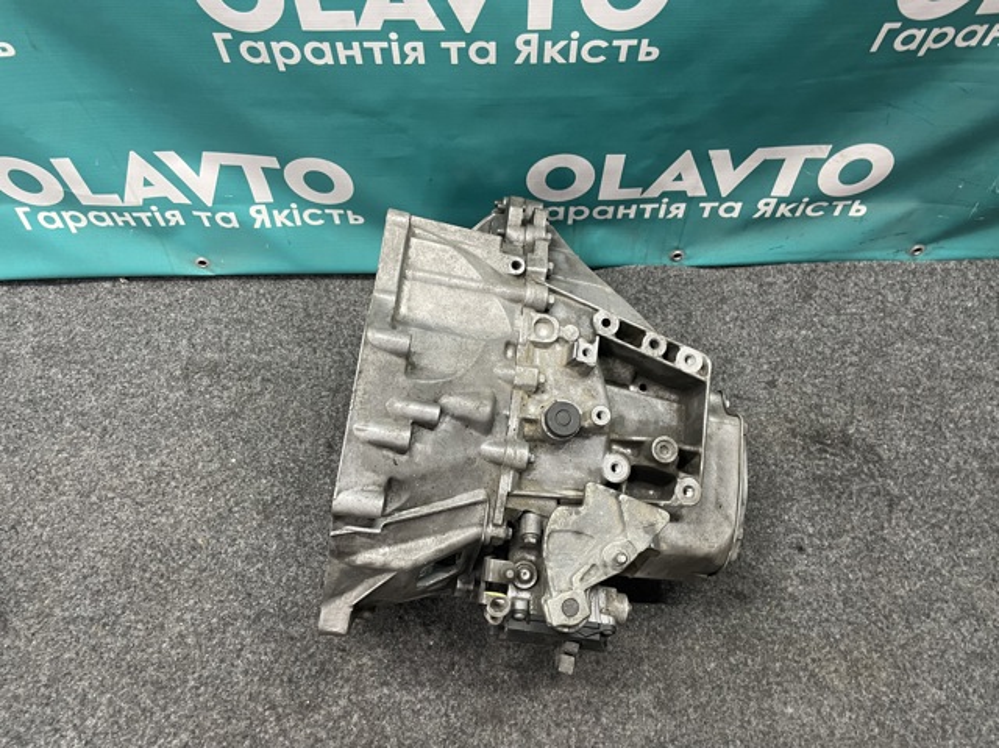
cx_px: 500
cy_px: 374
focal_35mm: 26
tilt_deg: -60.6
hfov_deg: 67.3
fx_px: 750
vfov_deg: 53.0
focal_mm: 4.2
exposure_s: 1/50
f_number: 1.6
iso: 200
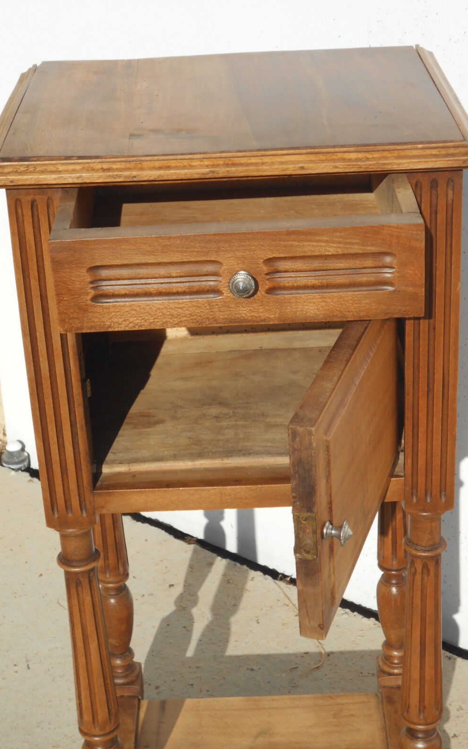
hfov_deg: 18.3
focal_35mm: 71
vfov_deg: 29.0
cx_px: 242
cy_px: 373
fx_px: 1450
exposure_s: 1/640
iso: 80
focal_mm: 11.6
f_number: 5.3
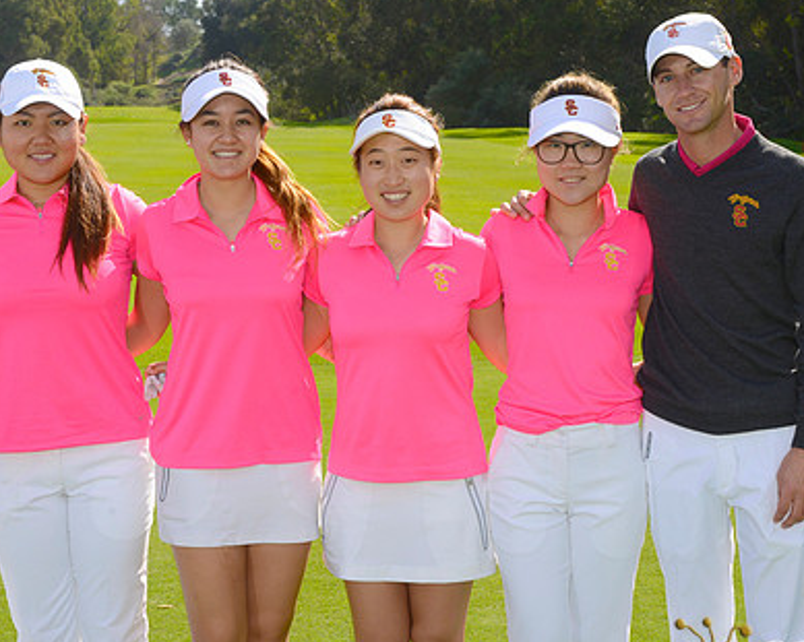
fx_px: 1665
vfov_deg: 21.8
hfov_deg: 27.1
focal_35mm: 70
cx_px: 351
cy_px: 352
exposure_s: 1/250
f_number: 11
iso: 250
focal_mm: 50
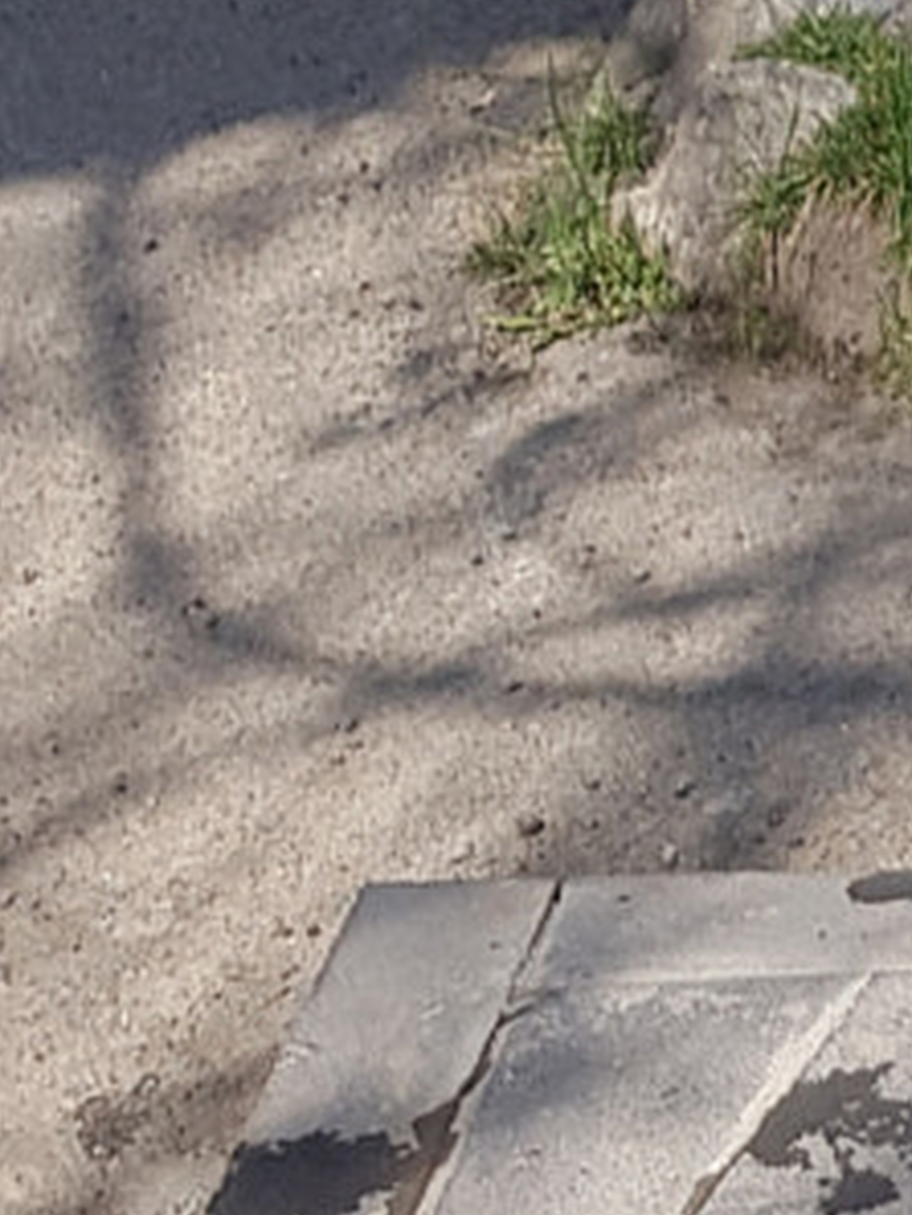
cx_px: 2315
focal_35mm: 140
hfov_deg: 9.3
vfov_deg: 13.9
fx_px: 4914
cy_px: -29
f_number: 1.7
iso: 40
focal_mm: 4.2
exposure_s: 1/1104
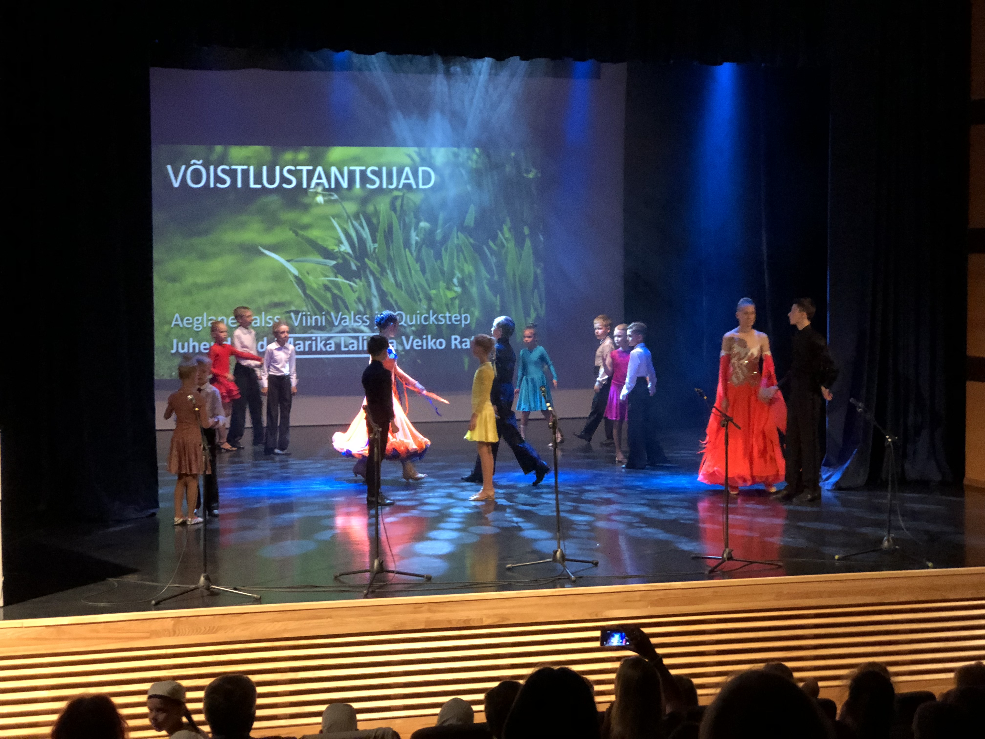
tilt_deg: -4.7
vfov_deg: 25.7
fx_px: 1622
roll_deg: -0.1
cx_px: 492
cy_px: 370
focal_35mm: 57
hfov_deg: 33.8
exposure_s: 1/50
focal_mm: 6.6
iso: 800
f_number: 2.8
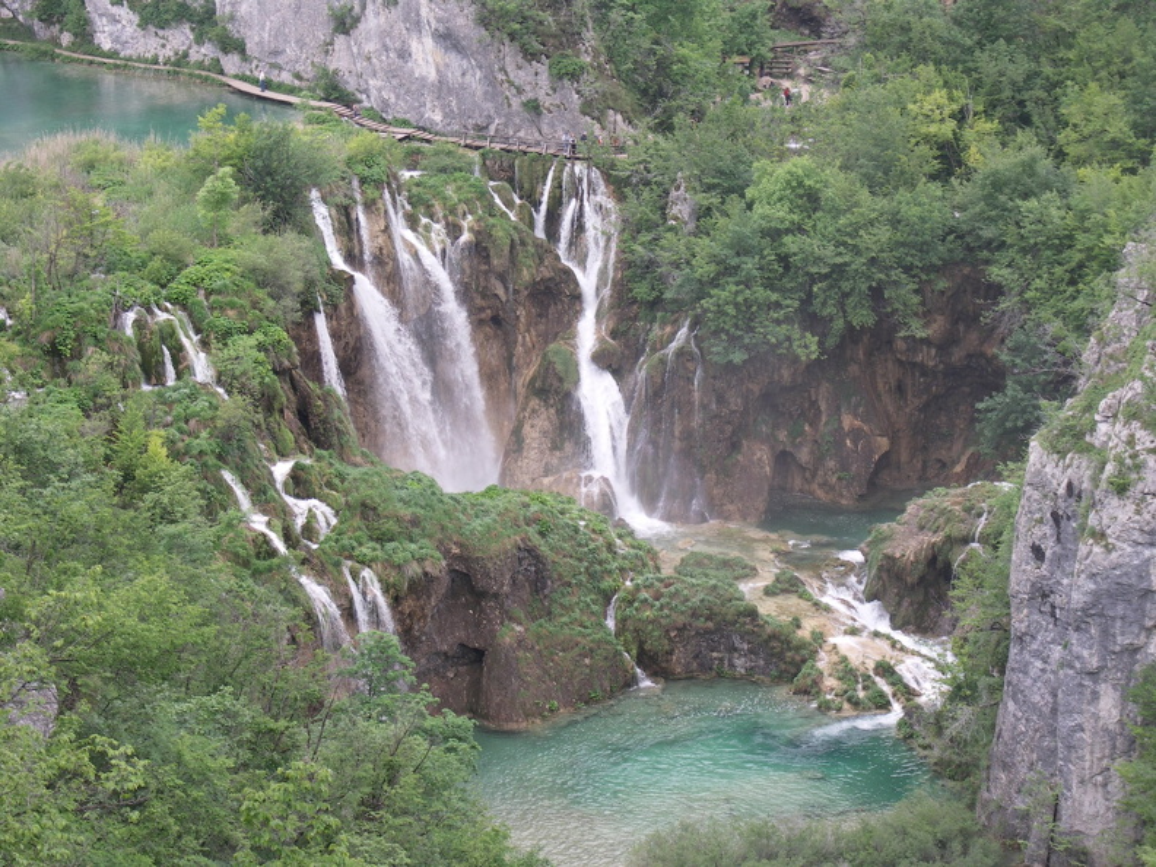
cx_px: 578
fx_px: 3039
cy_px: 434
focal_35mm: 91
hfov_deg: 21.5
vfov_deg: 16.2
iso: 50
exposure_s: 1/100
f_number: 3.5
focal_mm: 23.4
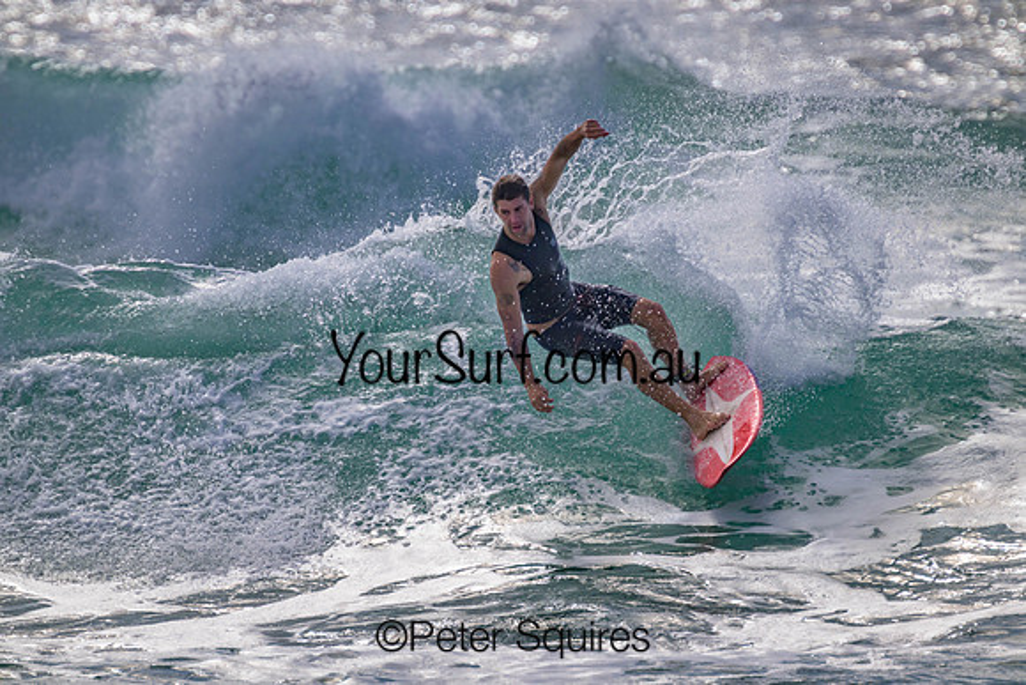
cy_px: 342
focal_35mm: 800
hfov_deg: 2.6
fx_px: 22804
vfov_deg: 1.7
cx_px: 513
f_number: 11
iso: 640
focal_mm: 800
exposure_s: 1/2000
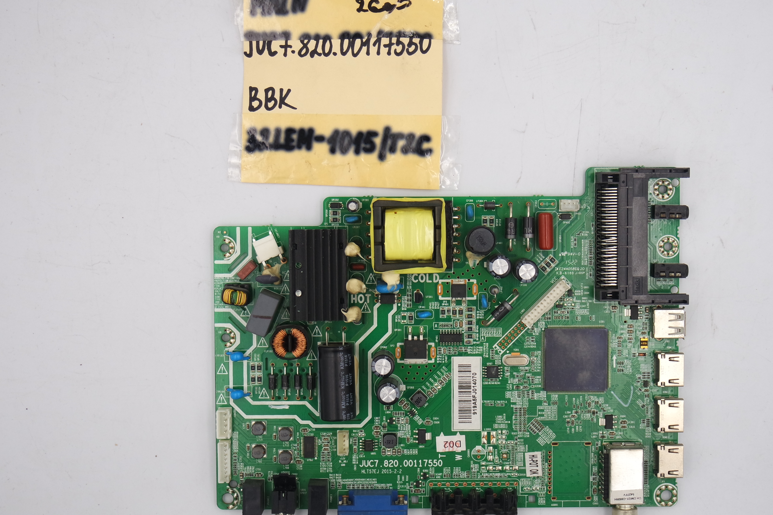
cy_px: 250
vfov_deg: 25.5
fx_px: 1138
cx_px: 448
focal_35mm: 53
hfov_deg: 37.4
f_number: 5
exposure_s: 1/125
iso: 160
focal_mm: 17
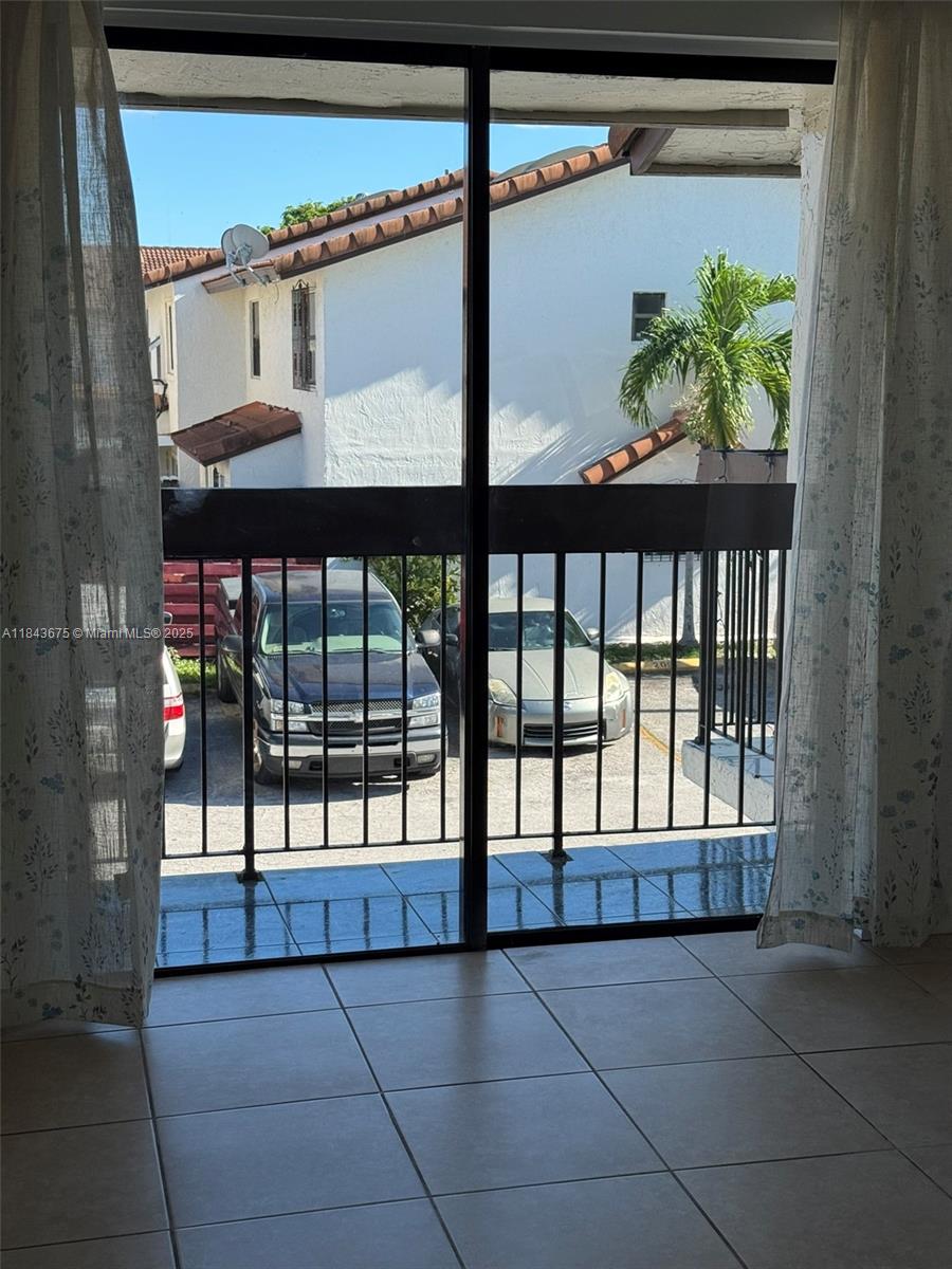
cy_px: 634
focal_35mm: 48
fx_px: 1760
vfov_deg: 39.7
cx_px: 476
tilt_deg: -10.9
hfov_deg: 30.3
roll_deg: -0.3
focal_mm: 6.76
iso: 64
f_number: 1.78
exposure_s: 1/1560
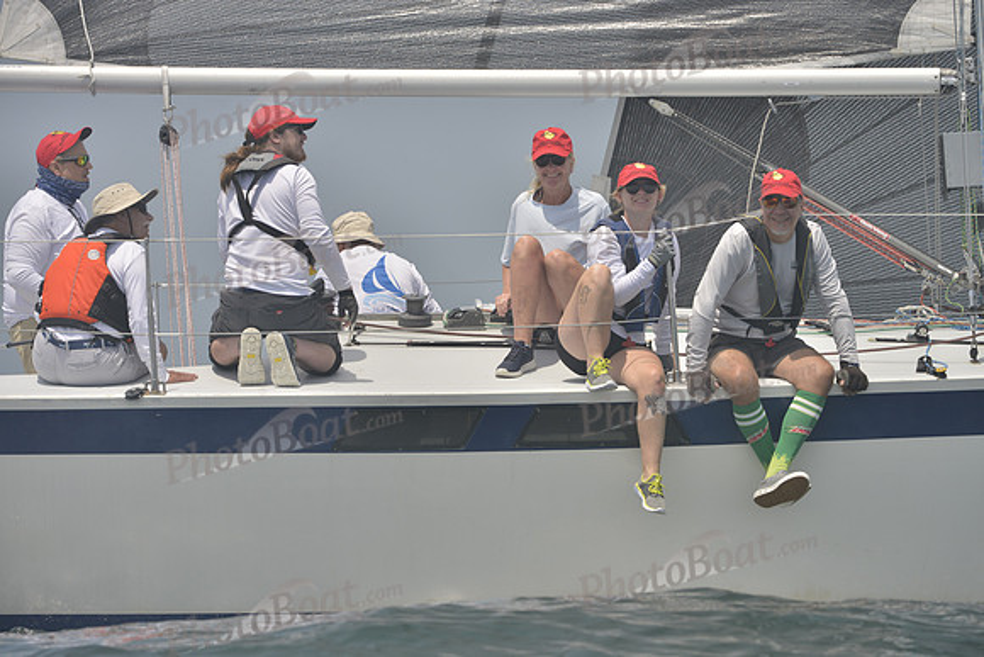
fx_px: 6014
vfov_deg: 6.2
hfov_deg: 9.4
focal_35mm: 220
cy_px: 328
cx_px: 492
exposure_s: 1/1000
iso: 280
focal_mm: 220
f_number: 9
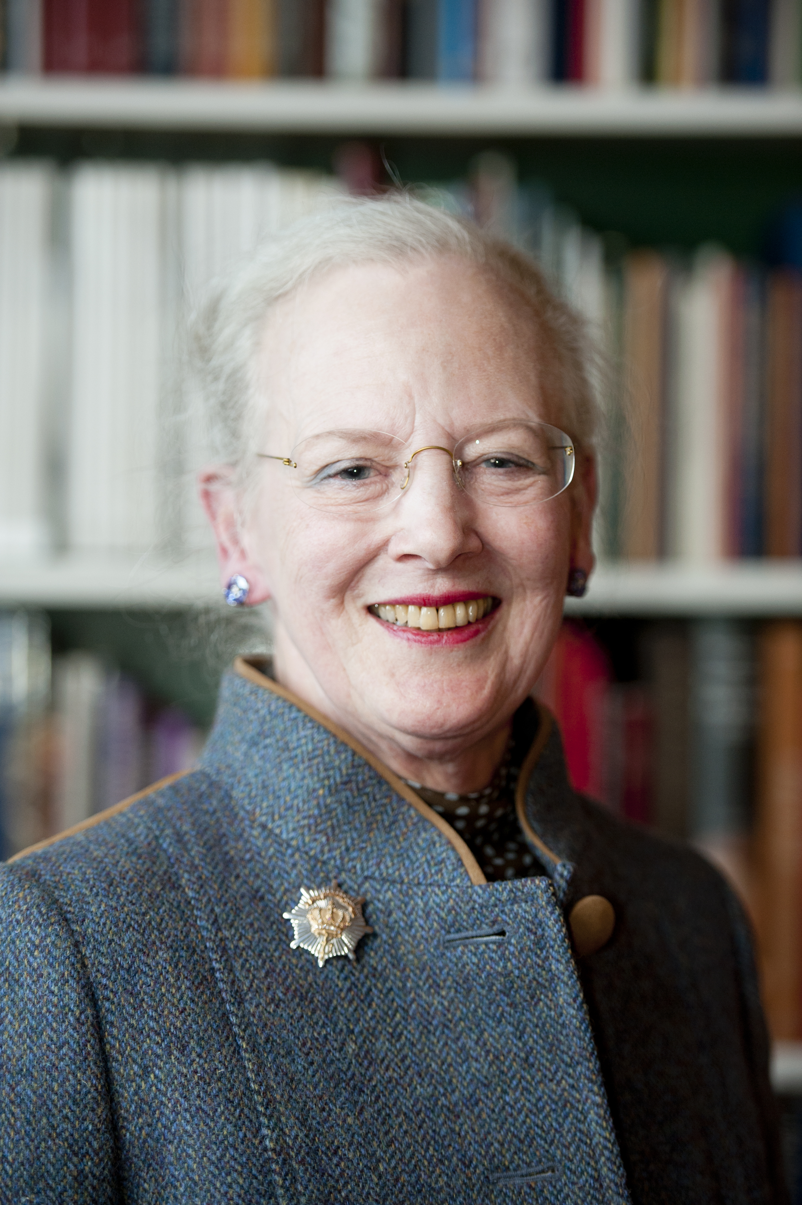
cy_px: 602
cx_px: 401
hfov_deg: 11.4
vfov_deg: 17.1
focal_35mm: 120
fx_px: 4015
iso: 800
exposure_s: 1/125
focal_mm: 120
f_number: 2.8
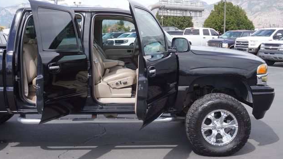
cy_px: 80
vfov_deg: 26.5
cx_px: 139
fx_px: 338
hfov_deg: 45.5
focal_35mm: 45
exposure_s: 1/160
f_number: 7.1
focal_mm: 28
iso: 100
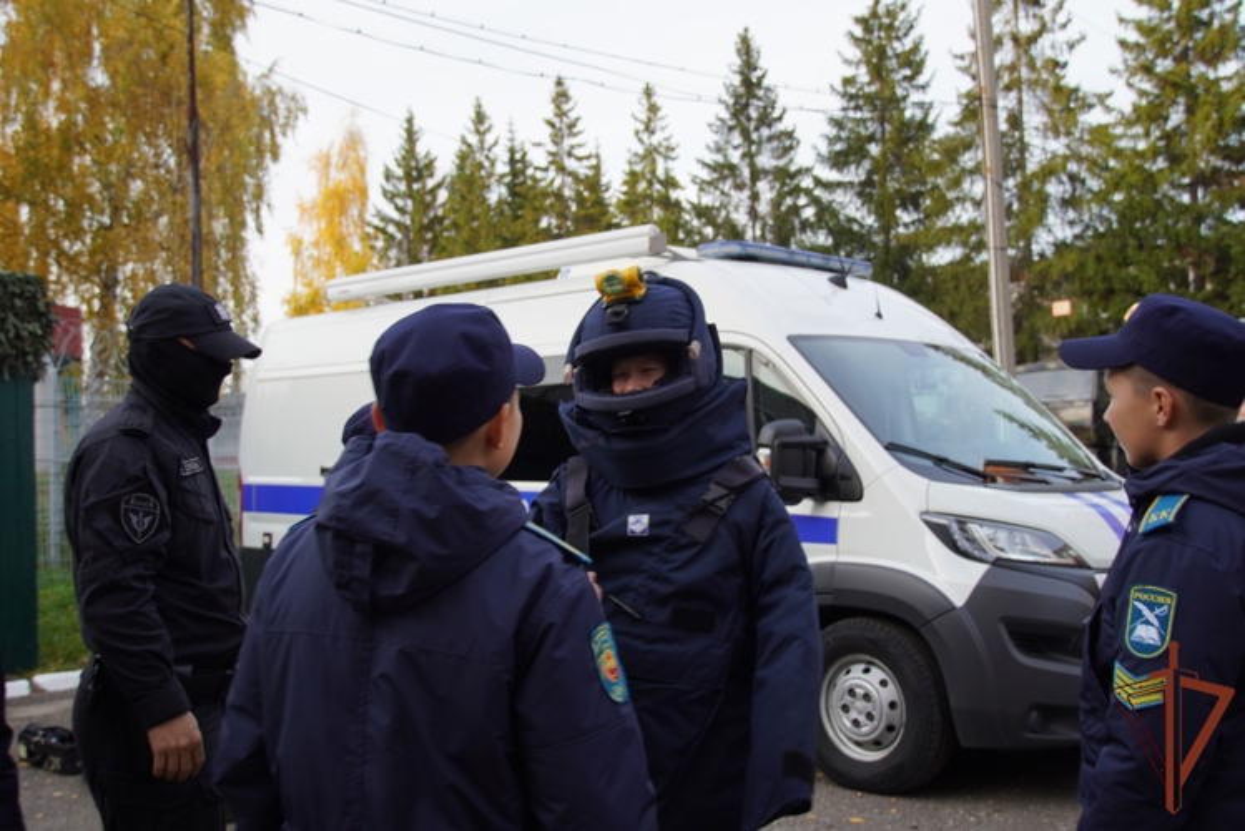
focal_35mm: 40
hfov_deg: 47.9
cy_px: 416
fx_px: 1401
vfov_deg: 33.0
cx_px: 622
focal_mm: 27
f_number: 4.5
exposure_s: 1/60
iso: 100
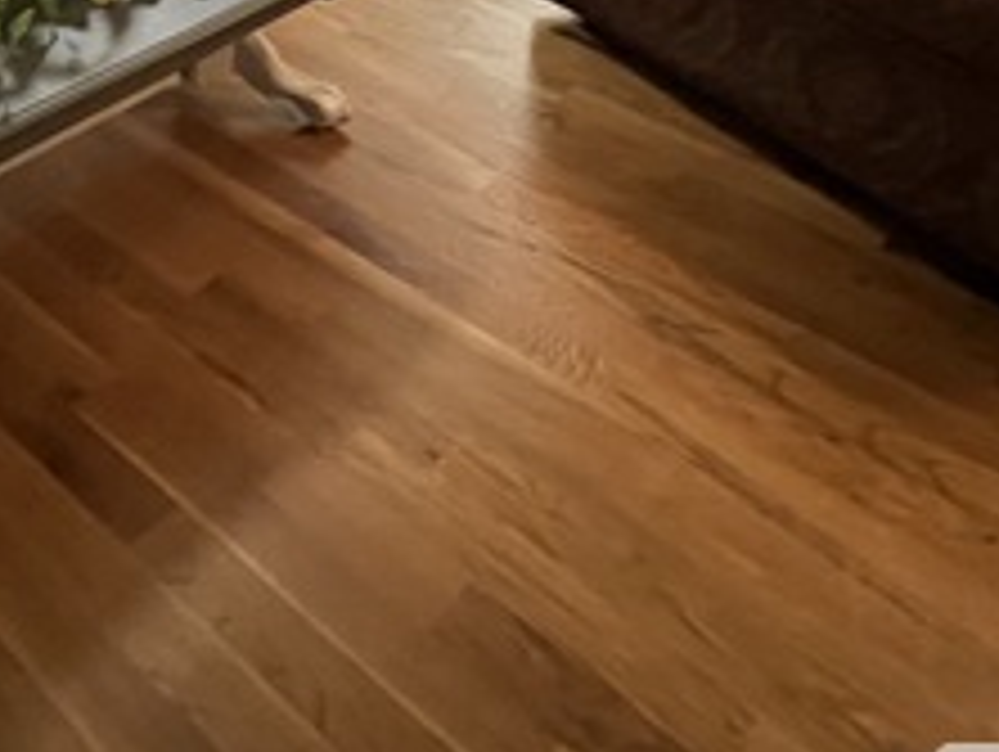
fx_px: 1127
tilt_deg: -21.1
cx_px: 160
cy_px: -203
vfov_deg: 30.1
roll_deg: -0.2
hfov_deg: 44.8
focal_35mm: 39
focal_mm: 1.57
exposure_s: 1/40
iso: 1000
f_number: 1.8
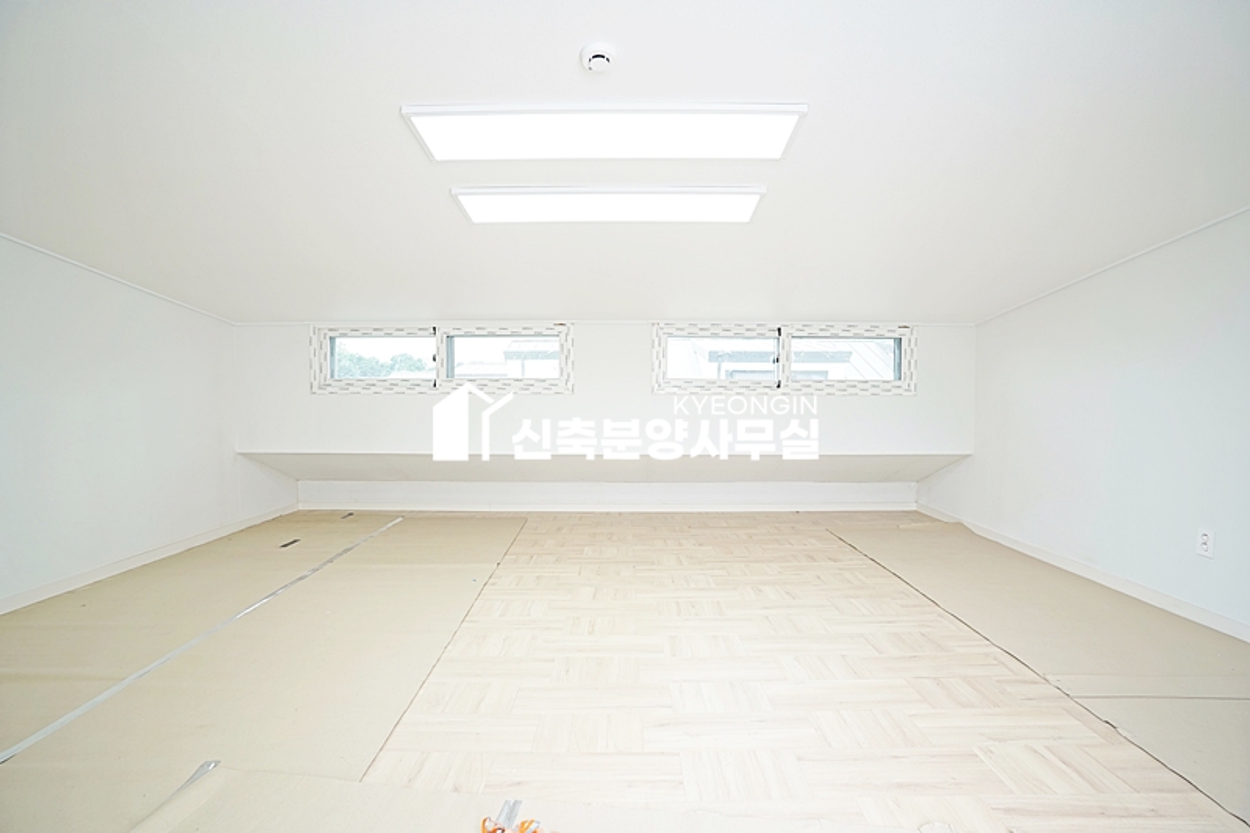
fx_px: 590
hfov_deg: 93.3
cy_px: 416
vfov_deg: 70.4
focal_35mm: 17
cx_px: 625
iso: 250
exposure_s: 1/50
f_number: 4.5
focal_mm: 17
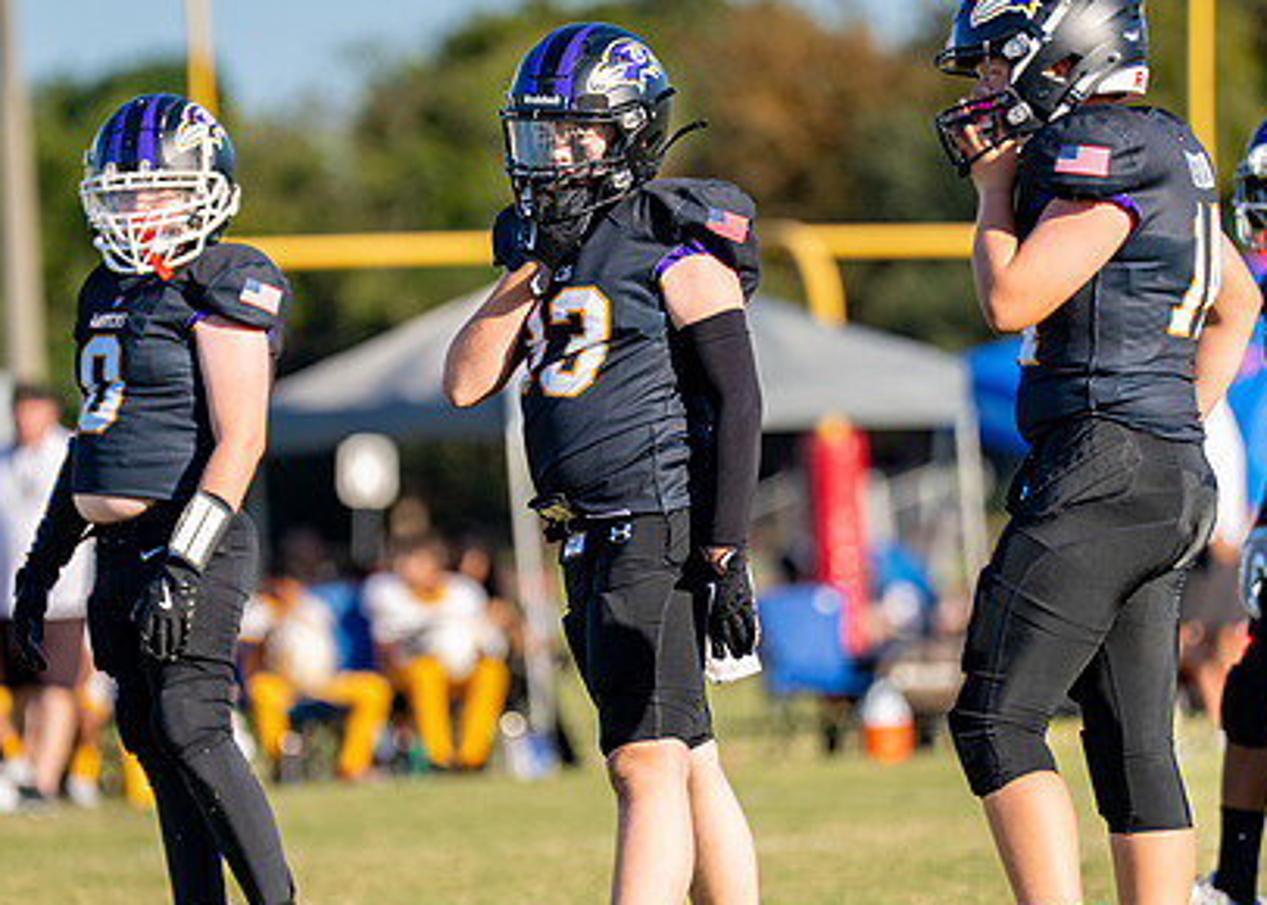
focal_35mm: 379
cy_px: 461
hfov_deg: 5.3
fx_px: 13638
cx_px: 592
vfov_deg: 3.8
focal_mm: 200
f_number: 2.8
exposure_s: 1/4000
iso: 160
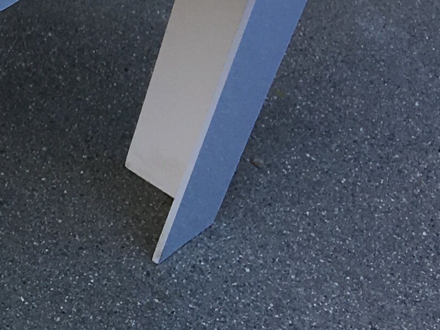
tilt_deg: -37.5
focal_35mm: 144
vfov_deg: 10.2
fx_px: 1830
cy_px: 8
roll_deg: -5.6
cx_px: -497
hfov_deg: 11.9
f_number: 2.2
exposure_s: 1/107
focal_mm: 4.15
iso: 25
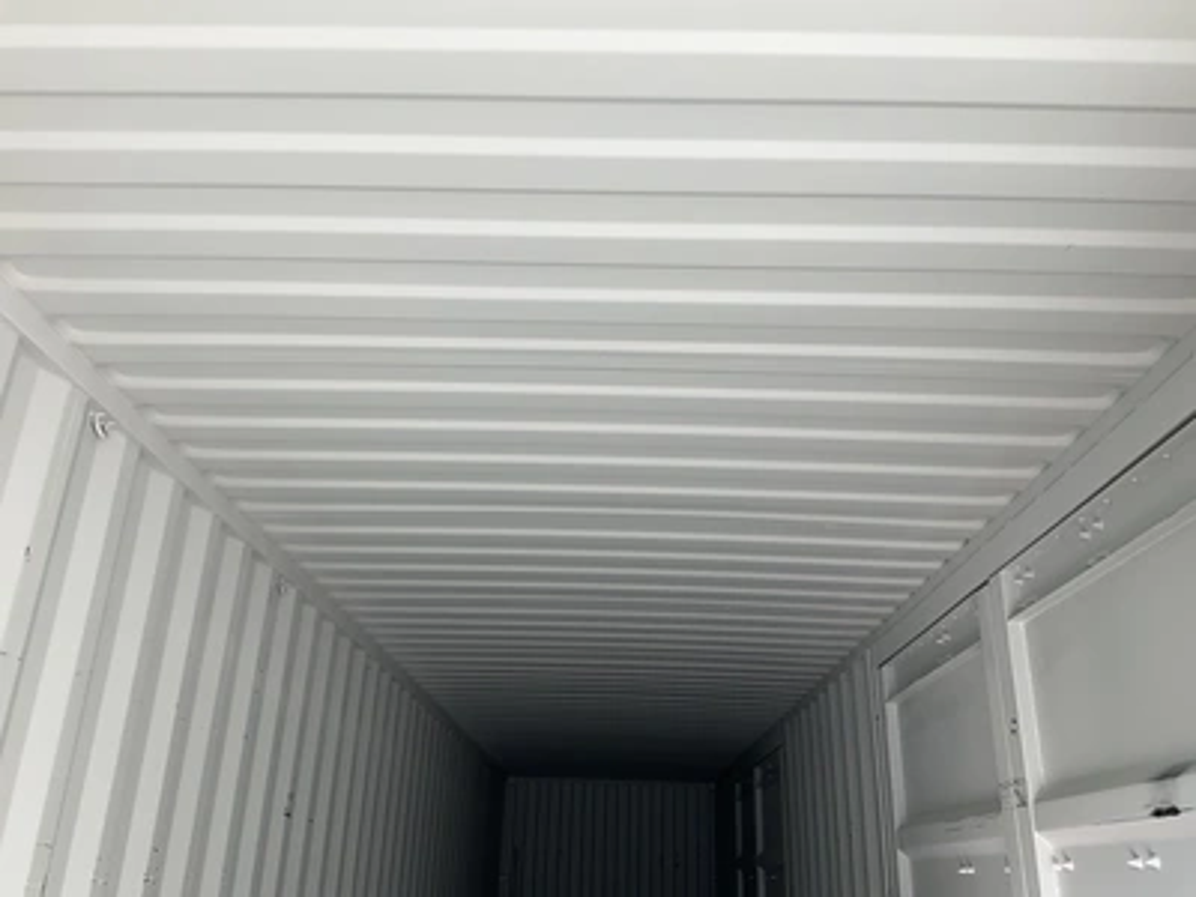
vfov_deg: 48.2
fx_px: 1002
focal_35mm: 29
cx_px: 598
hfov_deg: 61.7
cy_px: 448
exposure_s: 1/195
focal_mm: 3
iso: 20
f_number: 1.8
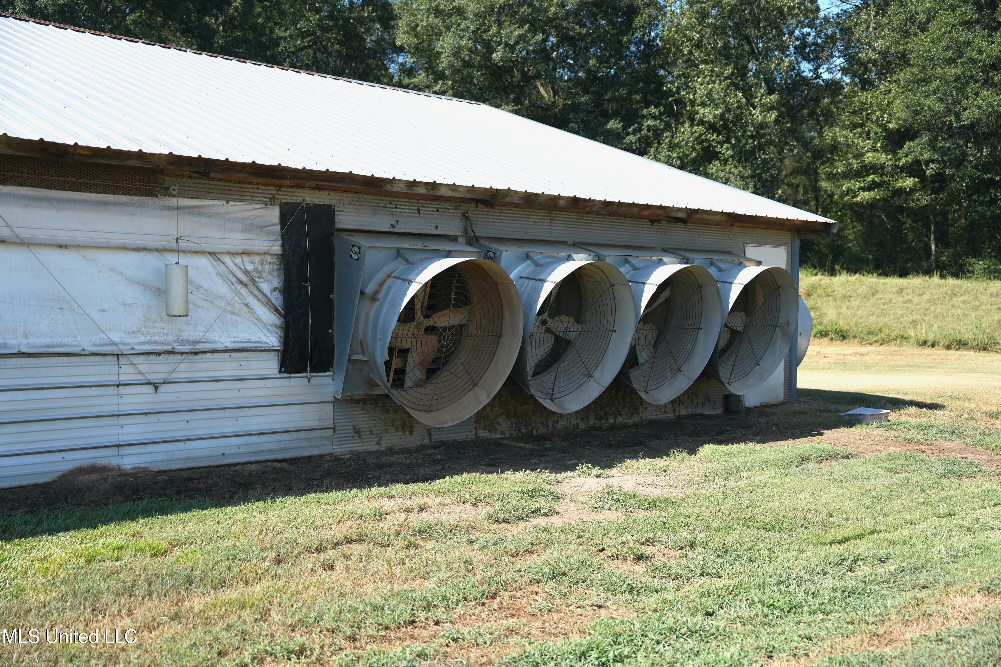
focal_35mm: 42
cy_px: 334
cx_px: 500
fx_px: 1168
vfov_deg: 31.9
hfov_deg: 46.4
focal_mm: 42
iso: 400
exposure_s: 1/4000
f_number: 3.2
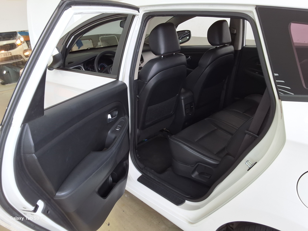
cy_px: 116
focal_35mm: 28
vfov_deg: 49.7
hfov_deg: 63.4
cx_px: 154
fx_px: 249
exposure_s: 1/125
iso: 32
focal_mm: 2.91
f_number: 1.9
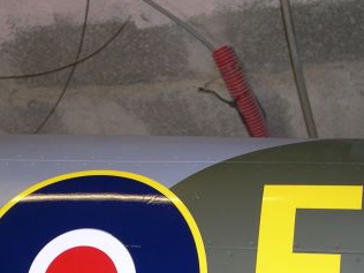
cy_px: 264
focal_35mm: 77
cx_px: 104
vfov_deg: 18.7
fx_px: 810
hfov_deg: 25.1
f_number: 2.8
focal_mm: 8
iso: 100
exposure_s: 1/60
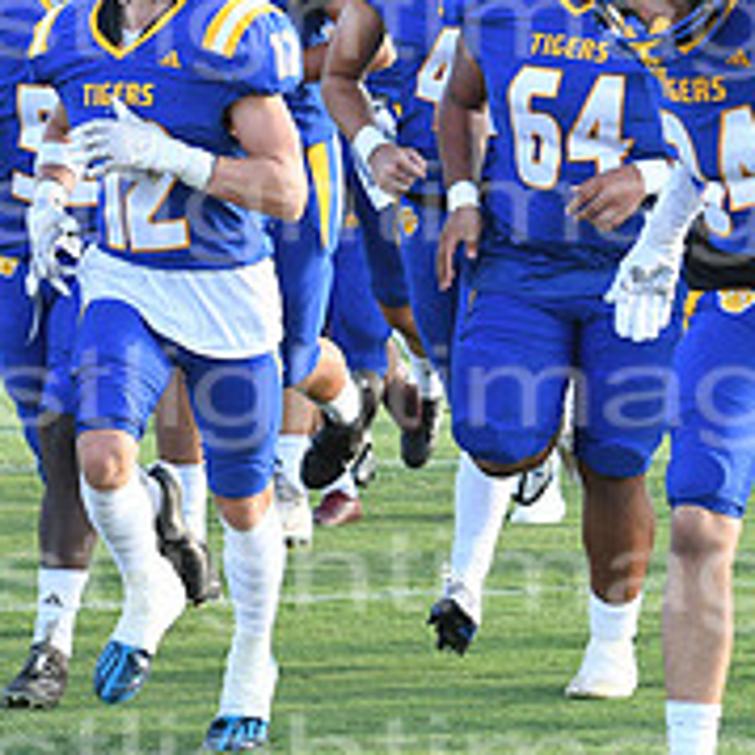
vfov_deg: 4.9
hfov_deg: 4.9
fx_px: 8785
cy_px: 120
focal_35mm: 356
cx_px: 359
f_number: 5.6
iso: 450
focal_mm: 86
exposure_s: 1/500
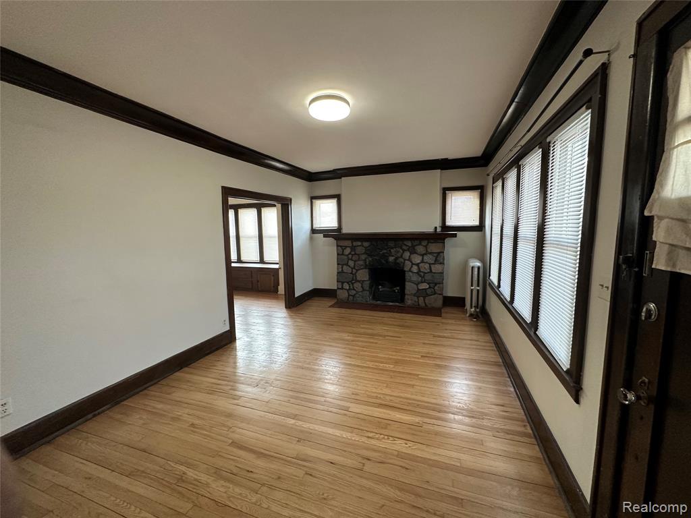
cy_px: 259
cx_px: 346
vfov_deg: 85.7
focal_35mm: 14
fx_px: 279
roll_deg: +0.3
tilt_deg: -5.9
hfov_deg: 102.1
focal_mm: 2.22
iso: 320
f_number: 2.2
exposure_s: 1/120
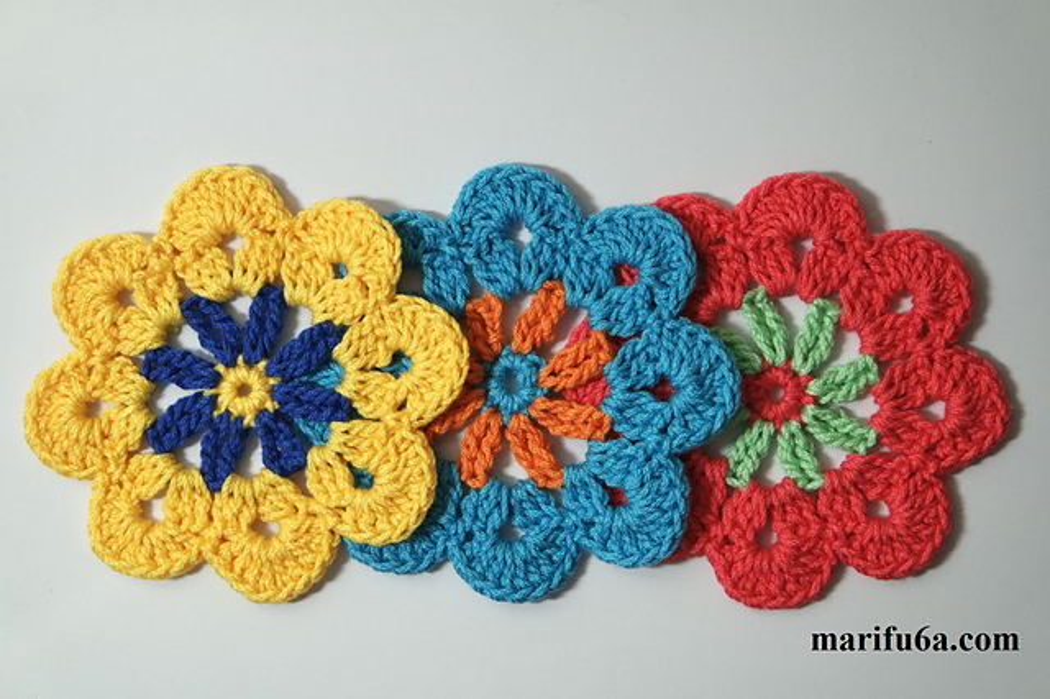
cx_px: 525
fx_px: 2245
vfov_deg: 17.7
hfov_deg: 26.3
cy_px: 350
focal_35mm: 77
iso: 400
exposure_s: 1/80
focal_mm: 50
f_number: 5.6
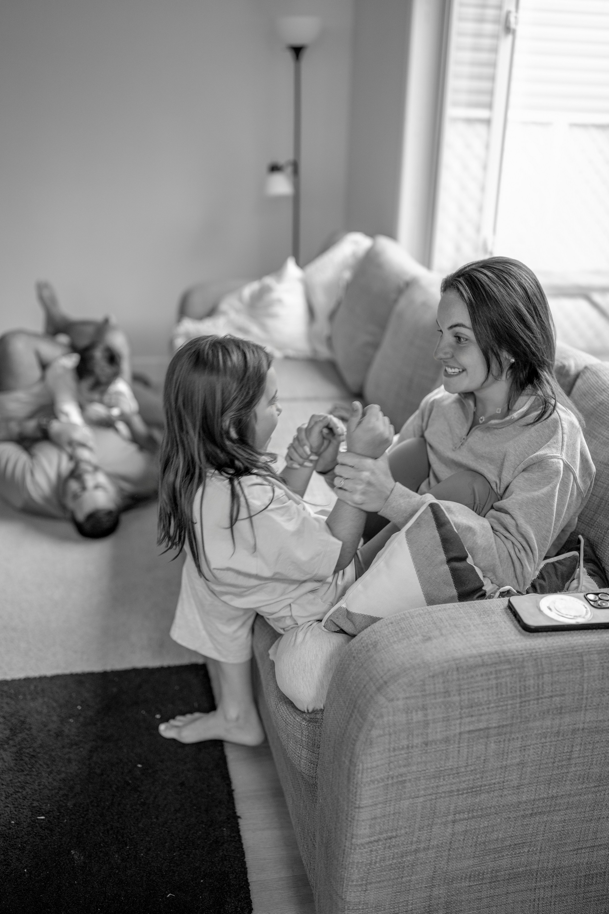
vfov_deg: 54.4
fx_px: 888
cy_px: 457
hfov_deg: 37.9
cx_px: 304
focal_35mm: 35
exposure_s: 1/160
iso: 800
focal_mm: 35
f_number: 1.6
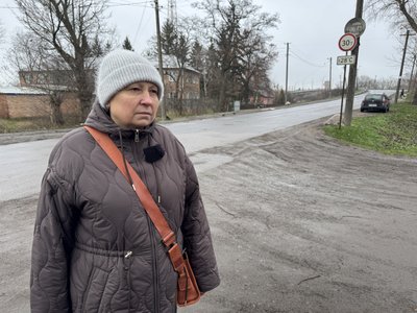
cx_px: 208
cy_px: 156
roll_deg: -0.2
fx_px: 289
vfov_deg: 56.8
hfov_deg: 71.6
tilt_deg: -12.2
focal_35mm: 24
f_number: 1.78
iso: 80
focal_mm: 6.76
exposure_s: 1/121
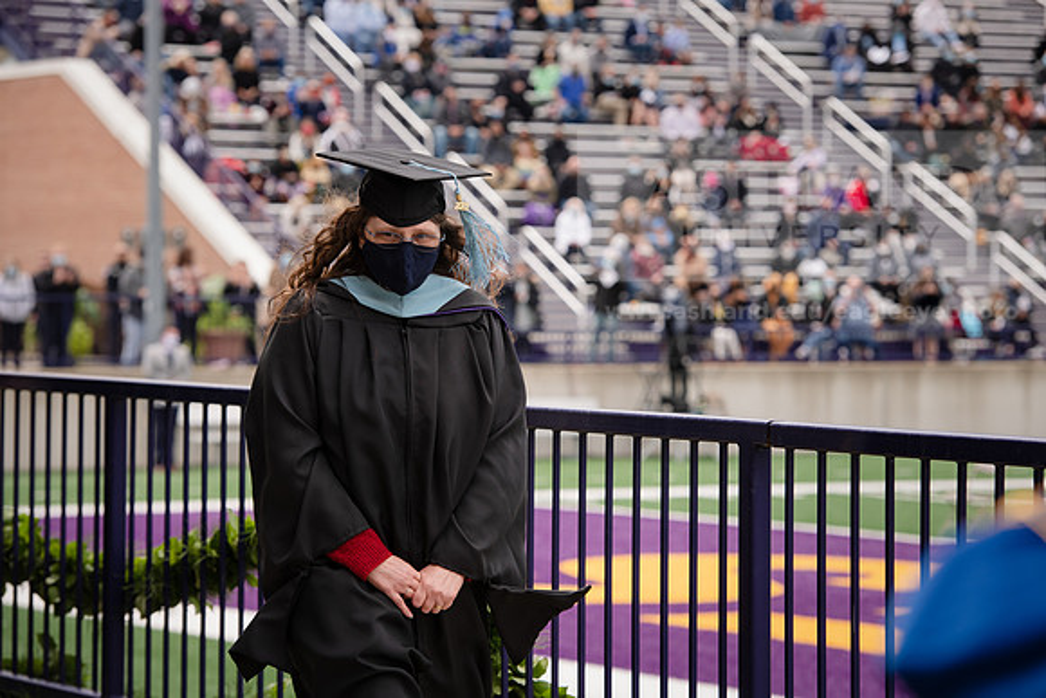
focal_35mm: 135
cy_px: 349
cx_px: 523
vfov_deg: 10.2
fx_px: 3923
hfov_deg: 15.2
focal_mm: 135
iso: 400
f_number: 5.6
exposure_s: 1/640
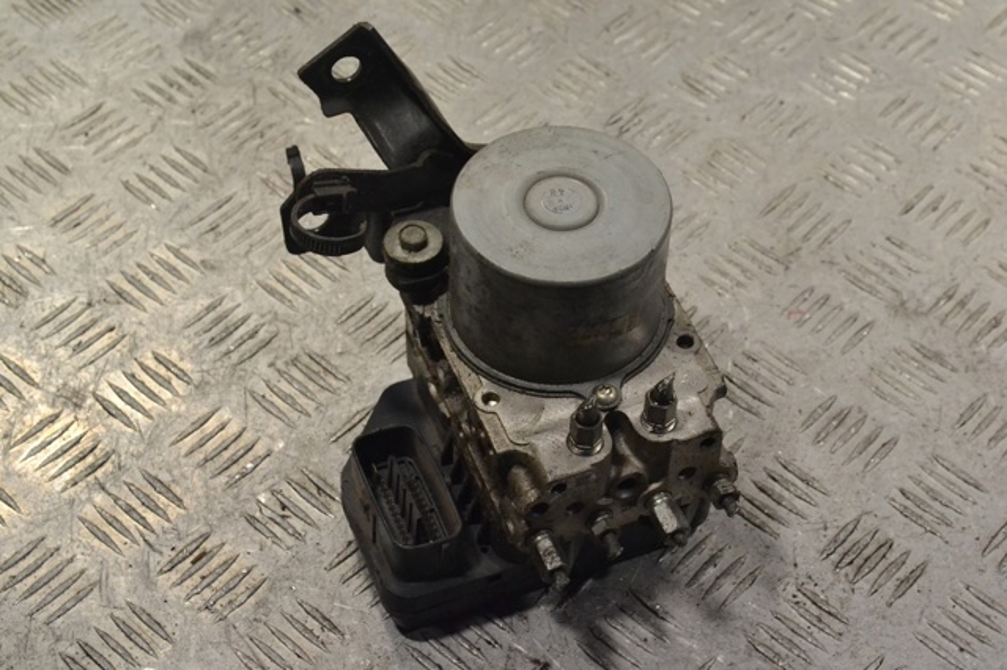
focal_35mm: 68
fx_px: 1887
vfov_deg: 20.1
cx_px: 504
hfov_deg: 29.9
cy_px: 335
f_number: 9
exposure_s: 1/320
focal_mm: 45
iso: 3200
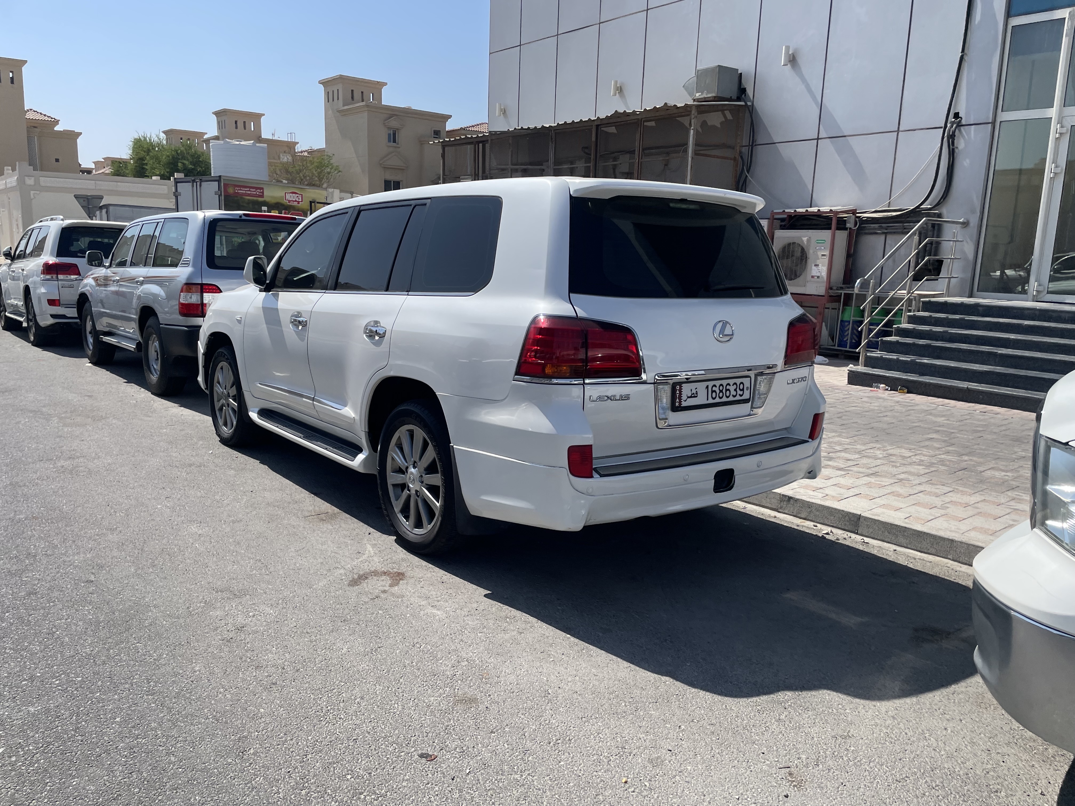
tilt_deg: -12.2
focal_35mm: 26
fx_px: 807
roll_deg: -0.3
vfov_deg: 53.1
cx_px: 538
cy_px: 403
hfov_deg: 67.3
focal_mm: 4.2
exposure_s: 1/4464
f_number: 1.6
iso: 32
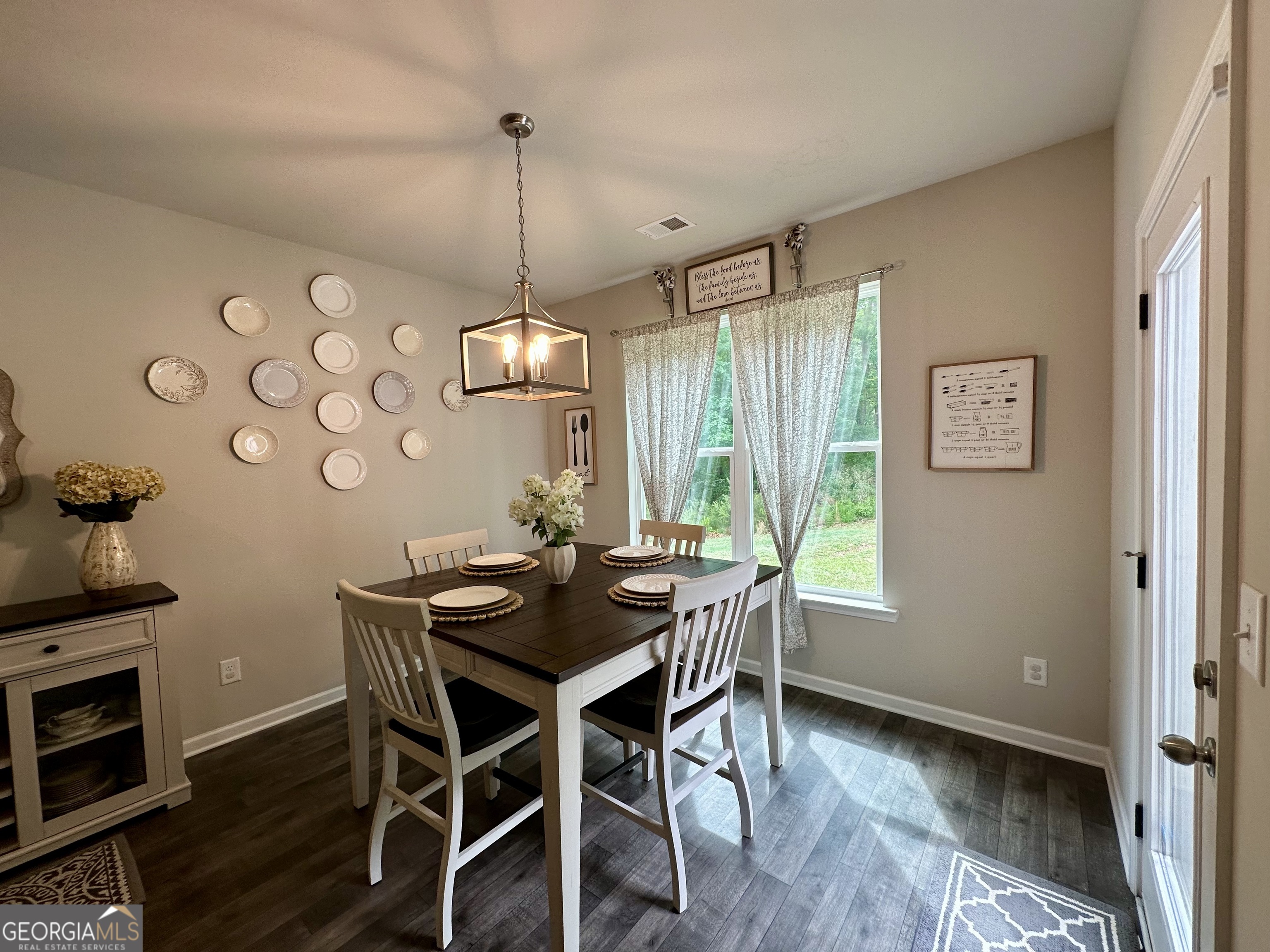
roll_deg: +2.1
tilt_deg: -1.0
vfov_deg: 85.7
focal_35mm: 14
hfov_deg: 102.1
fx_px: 514
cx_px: 635
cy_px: 476
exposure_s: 1/120
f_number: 2.2
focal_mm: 2.22
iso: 80
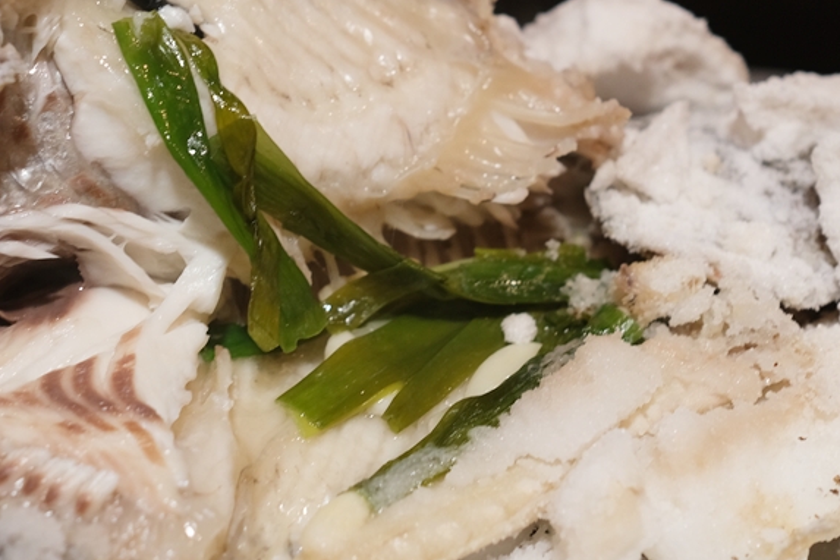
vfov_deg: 24.4
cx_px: 375
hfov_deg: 36.2
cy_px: 155
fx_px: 1283
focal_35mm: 55
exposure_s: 1/34
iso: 500
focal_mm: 23
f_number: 2.8
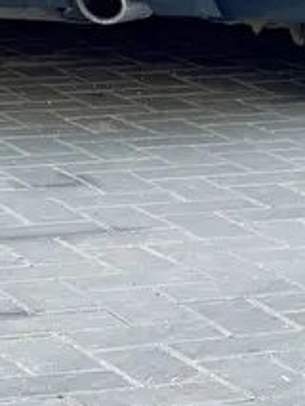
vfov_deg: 8.1
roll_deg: +0.0
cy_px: -165
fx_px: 2817
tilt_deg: -2.6
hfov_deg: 6.2
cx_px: 152
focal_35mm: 240
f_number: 1.78
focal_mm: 6.76
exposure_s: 1/121
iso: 80
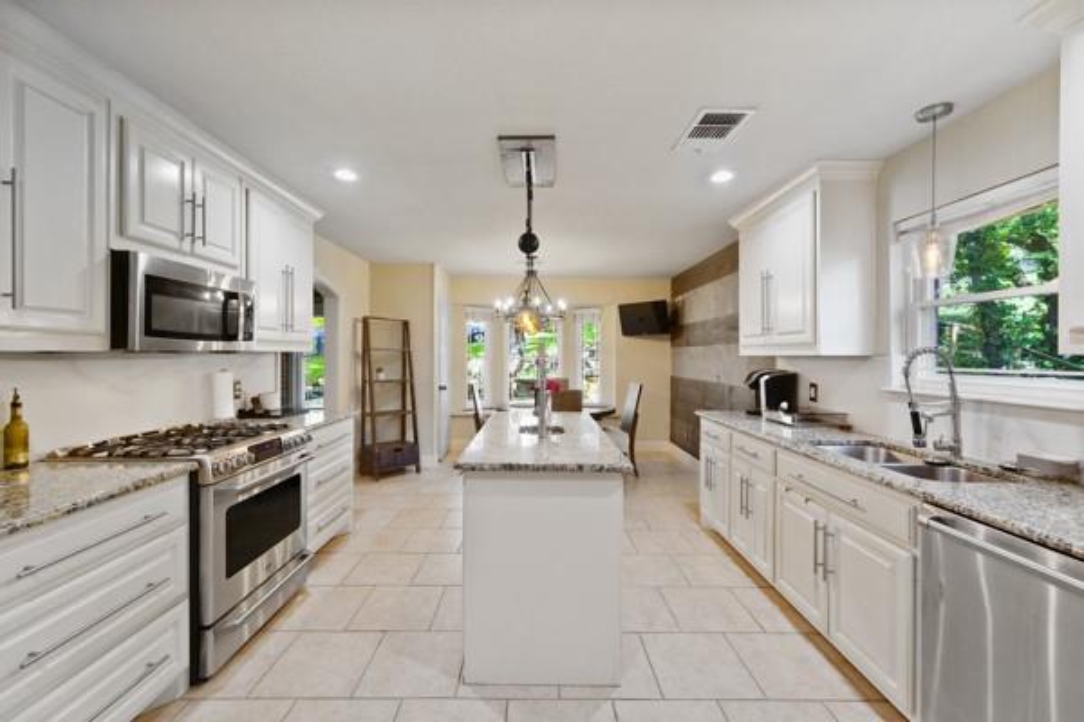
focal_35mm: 14
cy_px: 361
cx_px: 542
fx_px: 422
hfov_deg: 104.3
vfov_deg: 81.2
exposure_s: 1/3
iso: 640
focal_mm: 14
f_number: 9
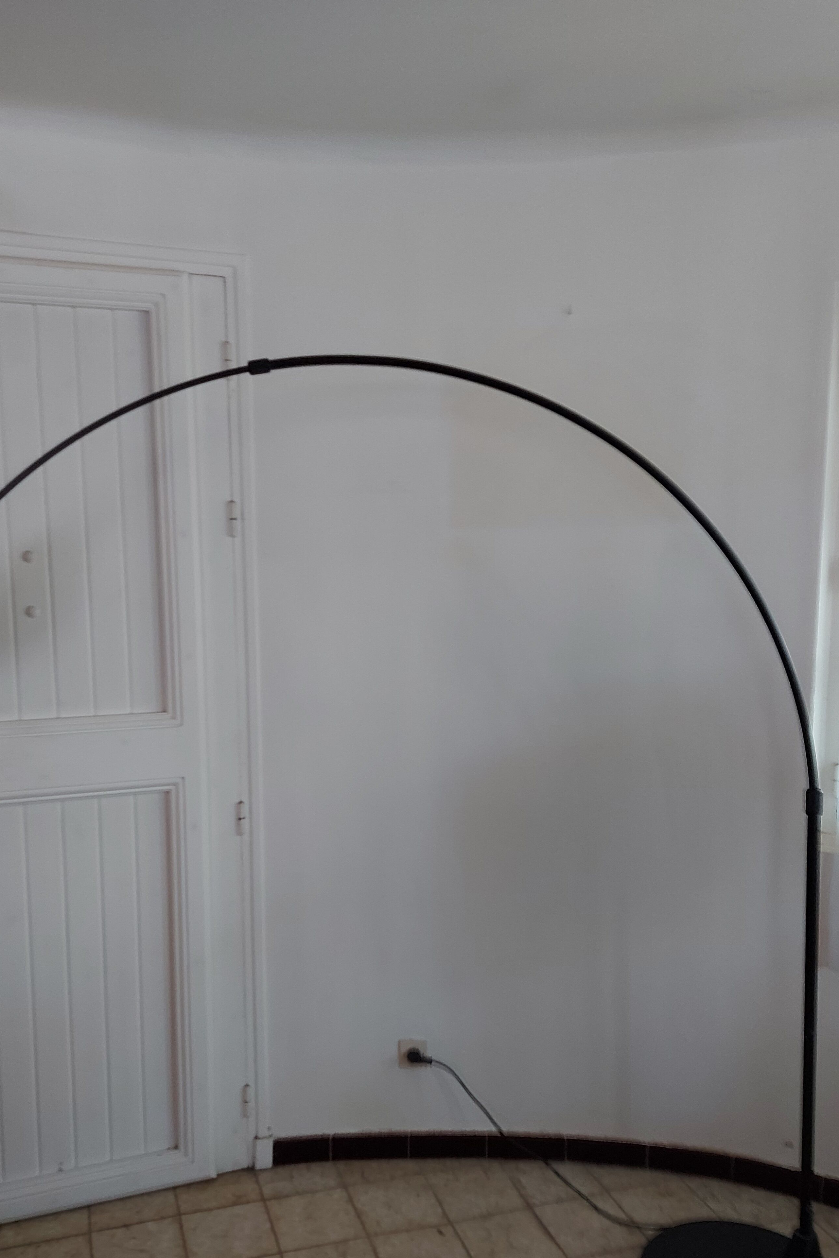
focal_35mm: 30
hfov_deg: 43.6
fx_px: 1049
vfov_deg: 61.7
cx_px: 378
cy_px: 707
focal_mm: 5.23
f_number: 1.8
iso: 250
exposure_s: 1/40
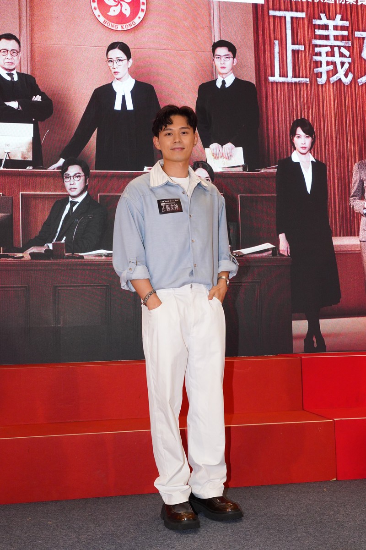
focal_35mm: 39
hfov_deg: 34.2
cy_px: 275
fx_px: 595
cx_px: 183
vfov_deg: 49.6
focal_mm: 39
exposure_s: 1/125
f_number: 8
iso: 4000
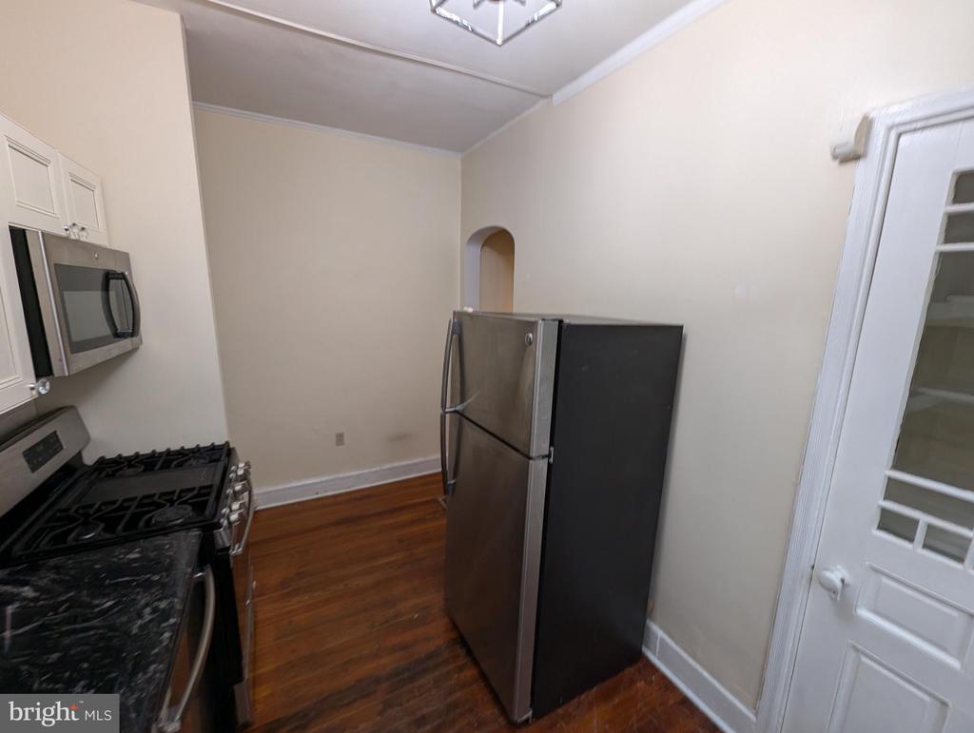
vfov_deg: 90.1
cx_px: 487
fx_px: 366
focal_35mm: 13
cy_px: 366
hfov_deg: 106.1
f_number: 2.2
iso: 115
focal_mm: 1.95
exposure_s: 1/23.8
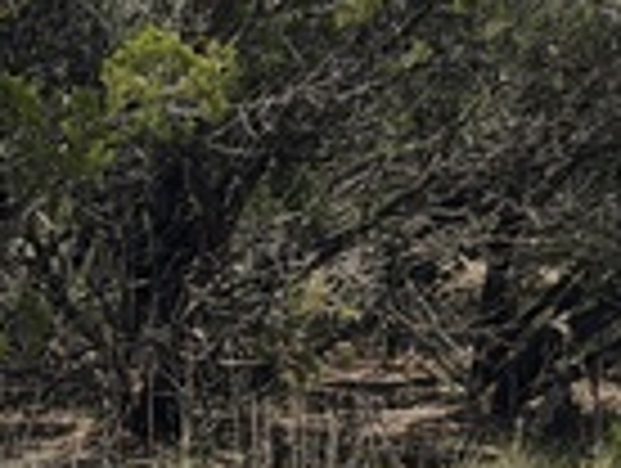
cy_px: -414
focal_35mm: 222
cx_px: 918
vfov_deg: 6.5
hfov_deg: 8.7
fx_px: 3990
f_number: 1.78
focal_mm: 6.76
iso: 64
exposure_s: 1/7143
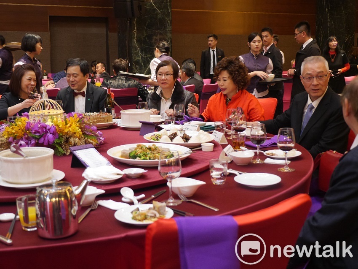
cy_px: 134
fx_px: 476
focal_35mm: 46
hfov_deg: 41.2
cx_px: 179
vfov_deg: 31.5
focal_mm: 23
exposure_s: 1/60
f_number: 2.8
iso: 2000
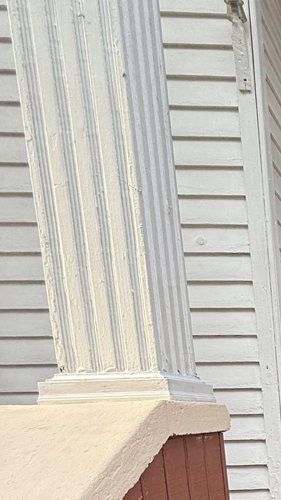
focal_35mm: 41
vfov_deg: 43.1
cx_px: 494
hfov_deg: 20.9
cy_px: 491
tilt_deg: -5.9
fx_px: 543
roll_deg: +1.0
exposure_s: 1/113
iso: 50
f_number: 2.2
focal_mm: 2.22
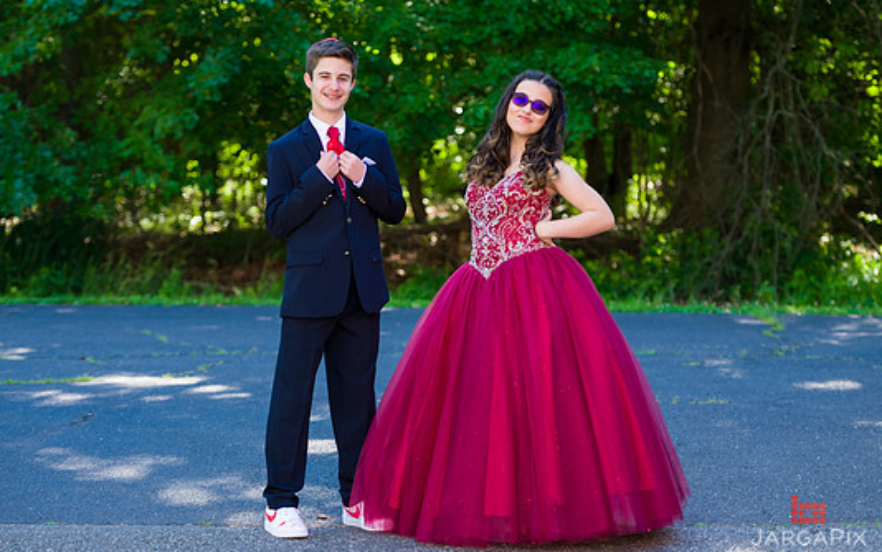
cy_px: 257
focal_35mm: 108
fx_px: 2597
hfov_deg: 19.3
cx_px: 429
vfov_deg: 12.1
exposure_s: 1/200
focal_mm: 90
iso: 200
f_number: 3.2
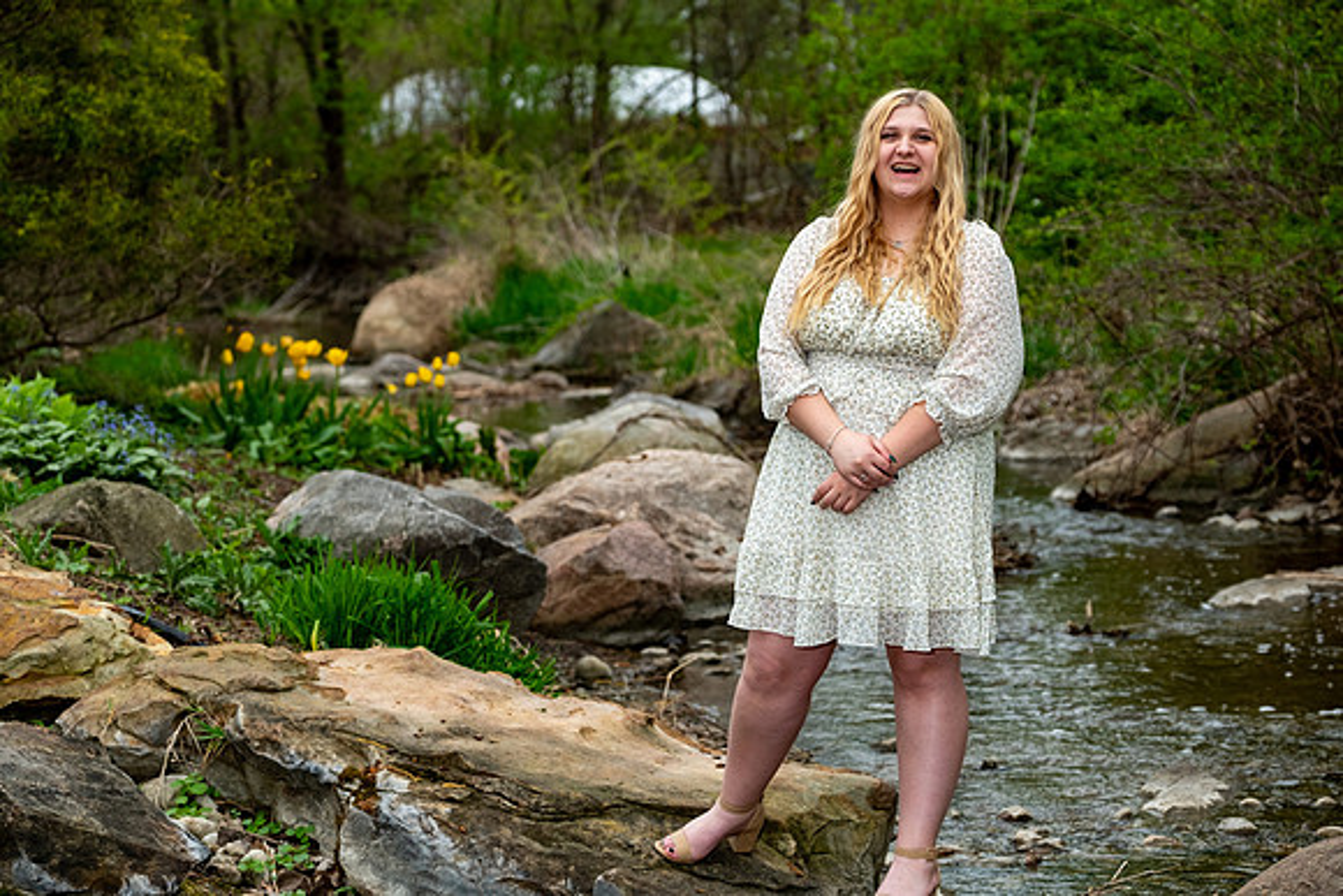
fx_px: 3992
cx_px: 672
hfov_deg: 19.1
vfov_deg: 12.8
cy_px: 448
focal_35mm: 107
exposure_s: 1/400
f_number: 4
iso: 250
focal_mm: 71.5
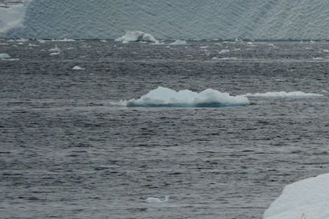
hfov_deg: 1.4
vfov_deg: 0.9
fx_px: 13886
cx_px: 618
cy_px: 154
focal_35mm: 1519
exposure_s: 1/500
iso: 200
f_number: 6.3
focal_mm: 400
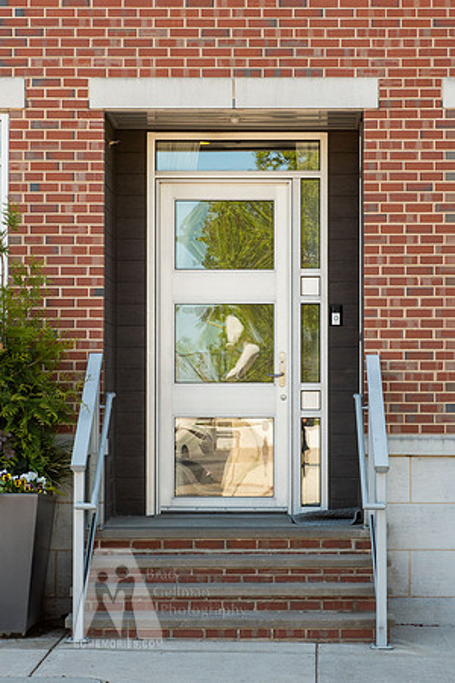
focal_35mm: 116
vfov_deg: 17.7
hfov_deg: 11.8
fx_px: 2193
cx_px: 277
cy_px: 321
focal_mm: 70
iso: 320
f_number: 11
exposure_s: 1/200
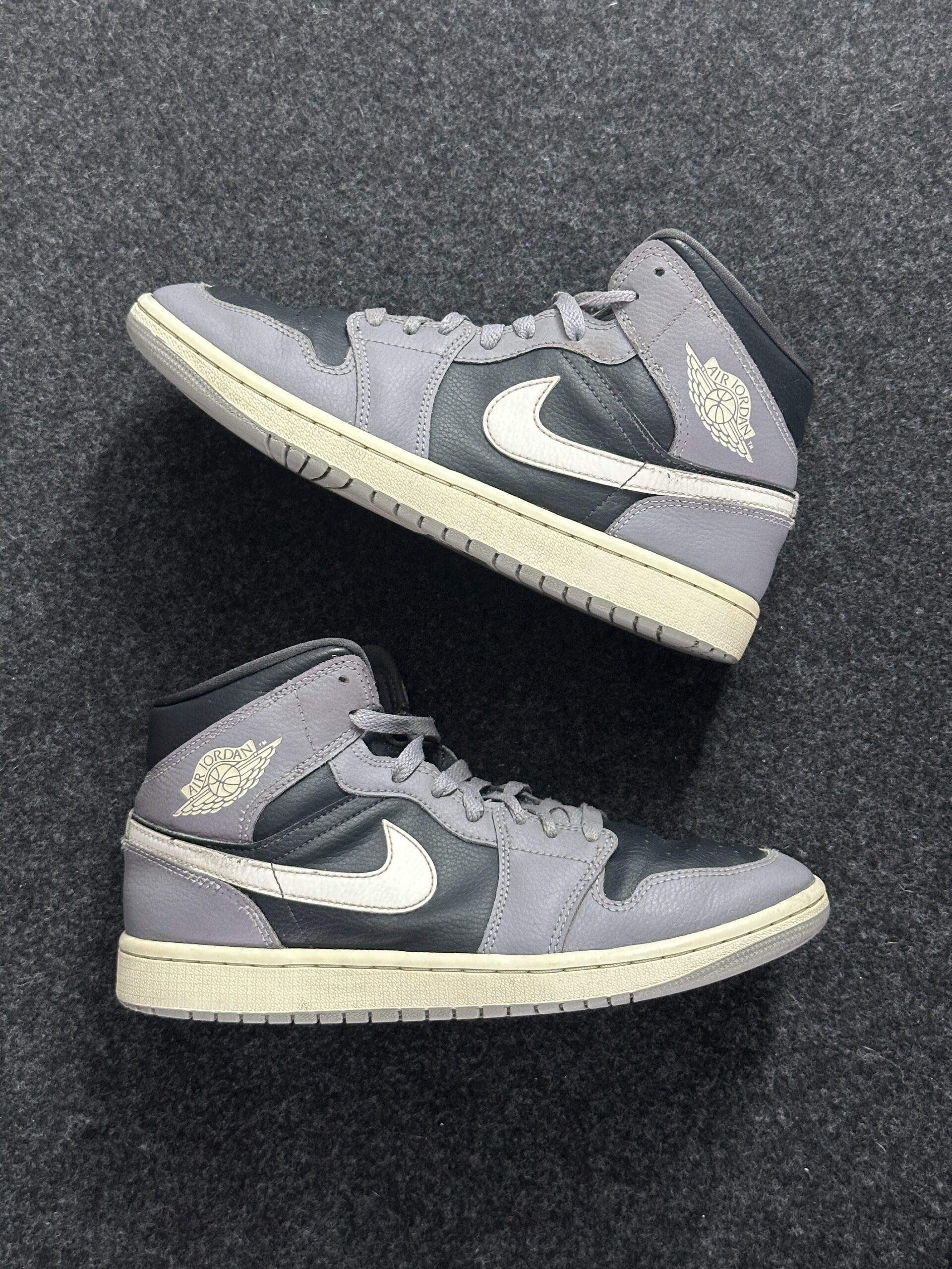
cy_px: 634
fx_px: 1760
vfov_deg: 39.7
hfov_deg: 30.3
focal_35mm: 48
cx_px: 476
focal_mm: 6.86
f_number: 1.78
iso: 250
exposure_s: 1/33
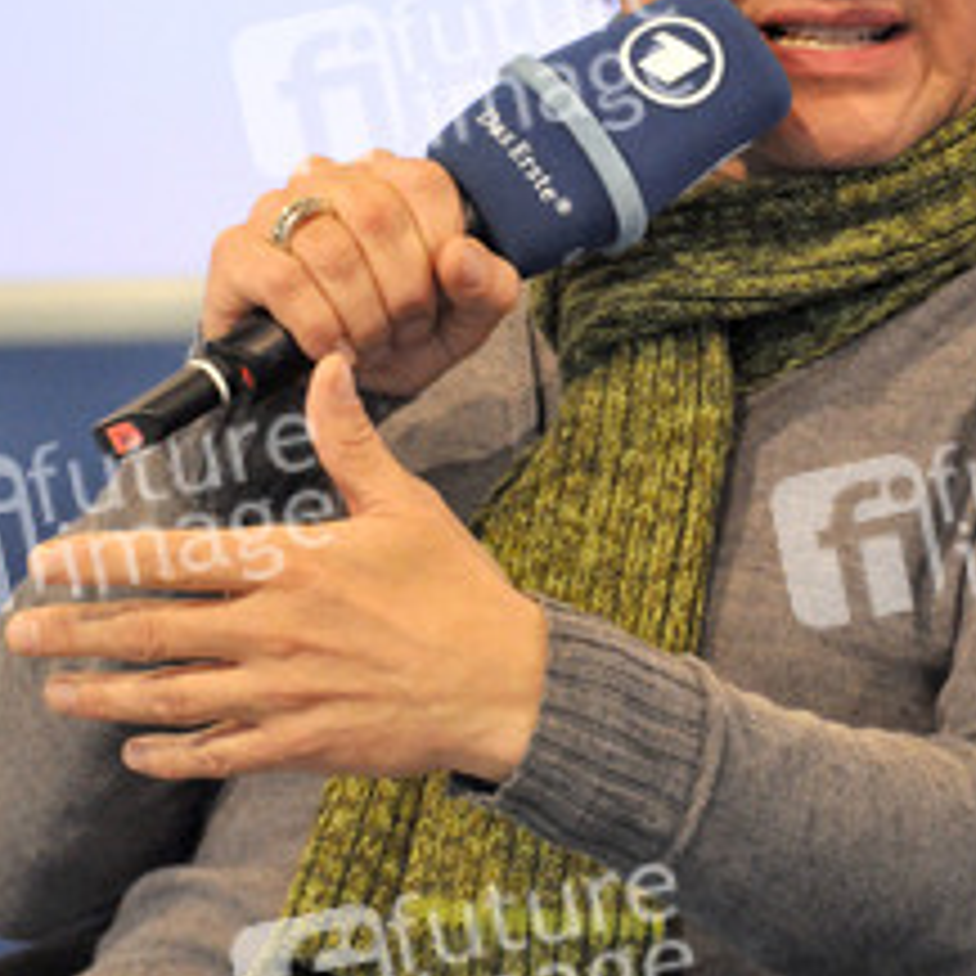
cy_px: 297
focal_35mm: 564
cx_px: 596
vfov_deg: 3.1
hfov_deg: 3.1
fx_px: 17991
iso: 2500
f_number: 5.6
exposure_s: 1/200
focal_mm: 240
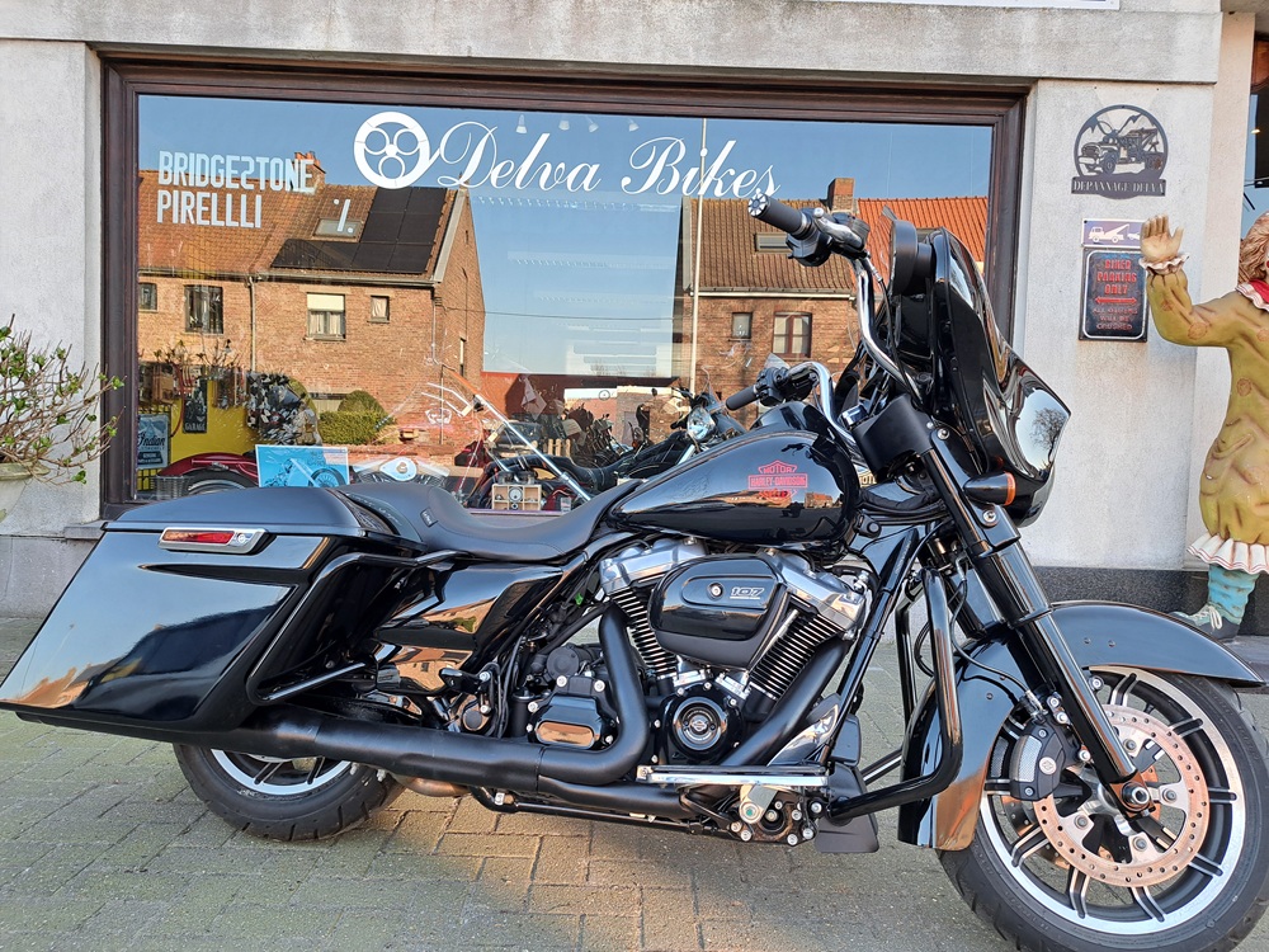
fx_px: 880
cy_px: 476
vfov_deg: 56.8
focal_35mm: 24
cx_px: 634
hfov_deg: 71.6
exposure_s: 1/100
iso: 50
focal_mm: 5.23
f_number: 1.8
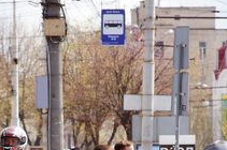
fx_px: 4229
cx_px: -3
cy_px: 204
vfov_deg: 2.0
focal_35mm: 672
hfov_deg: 3.1
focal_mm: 135
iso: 100
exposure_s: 1/250
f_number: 5.6
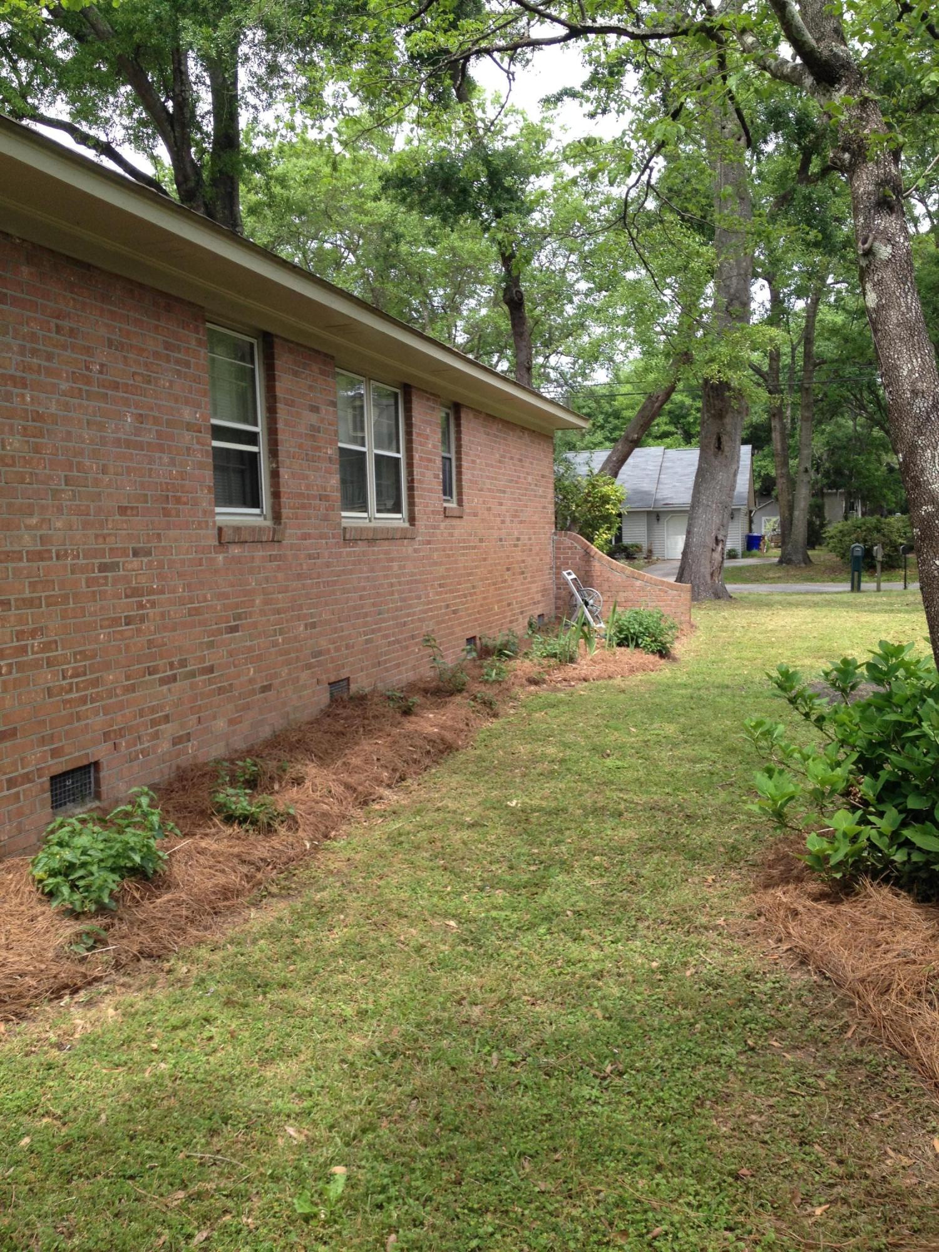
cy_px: 626
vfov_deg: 52.6
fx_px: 1266
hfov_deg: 40.7
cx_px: 470
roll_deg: +2.3
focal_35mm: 35
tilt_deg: -5.8
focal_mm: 4.28
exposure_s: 1/332
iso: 50
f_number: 2.4
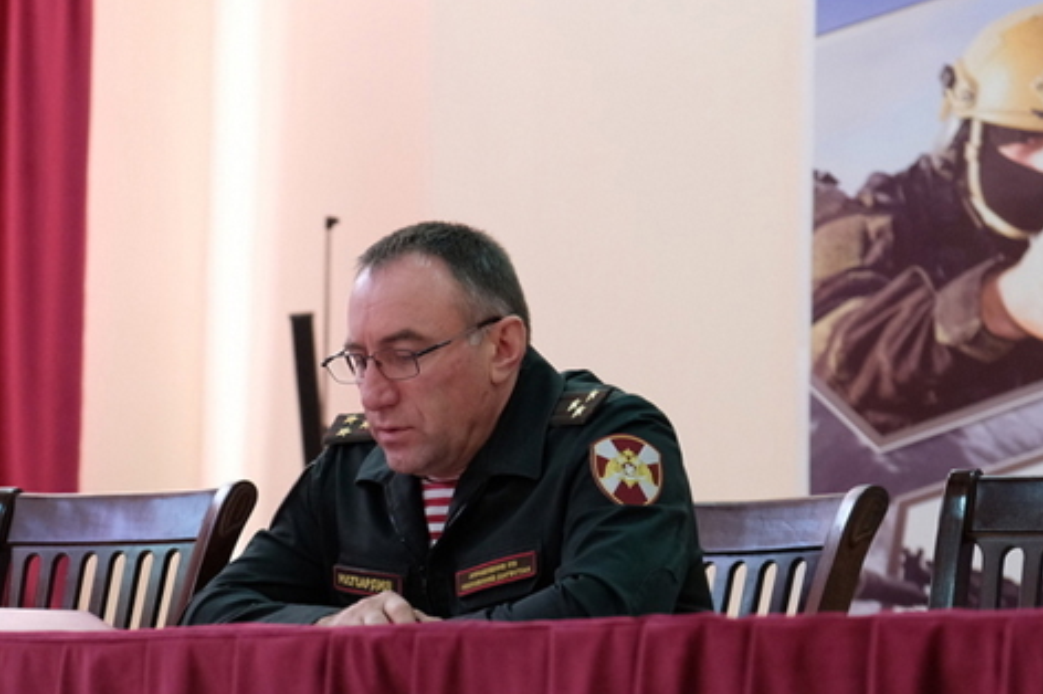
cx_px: 298
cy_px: 537
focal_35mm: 132
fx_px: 3822
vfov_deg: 10.3
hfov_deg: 15.5
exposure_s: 1/150
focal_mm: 55
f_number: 4
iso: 2500
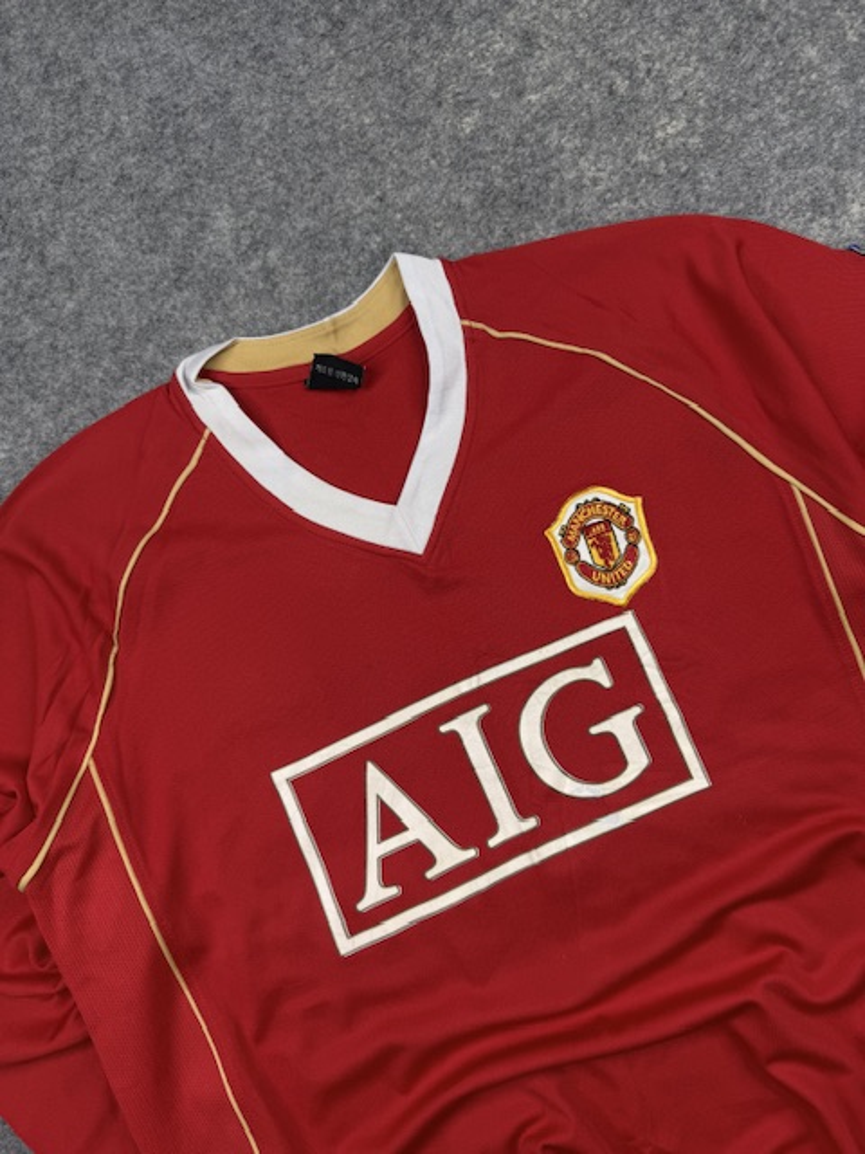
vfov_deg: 71.6
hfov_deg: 56.8
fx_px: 800
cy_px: 577
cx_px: 432
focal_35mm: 24
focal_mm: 6.76
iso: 64
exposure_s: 1/177
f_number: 1.78
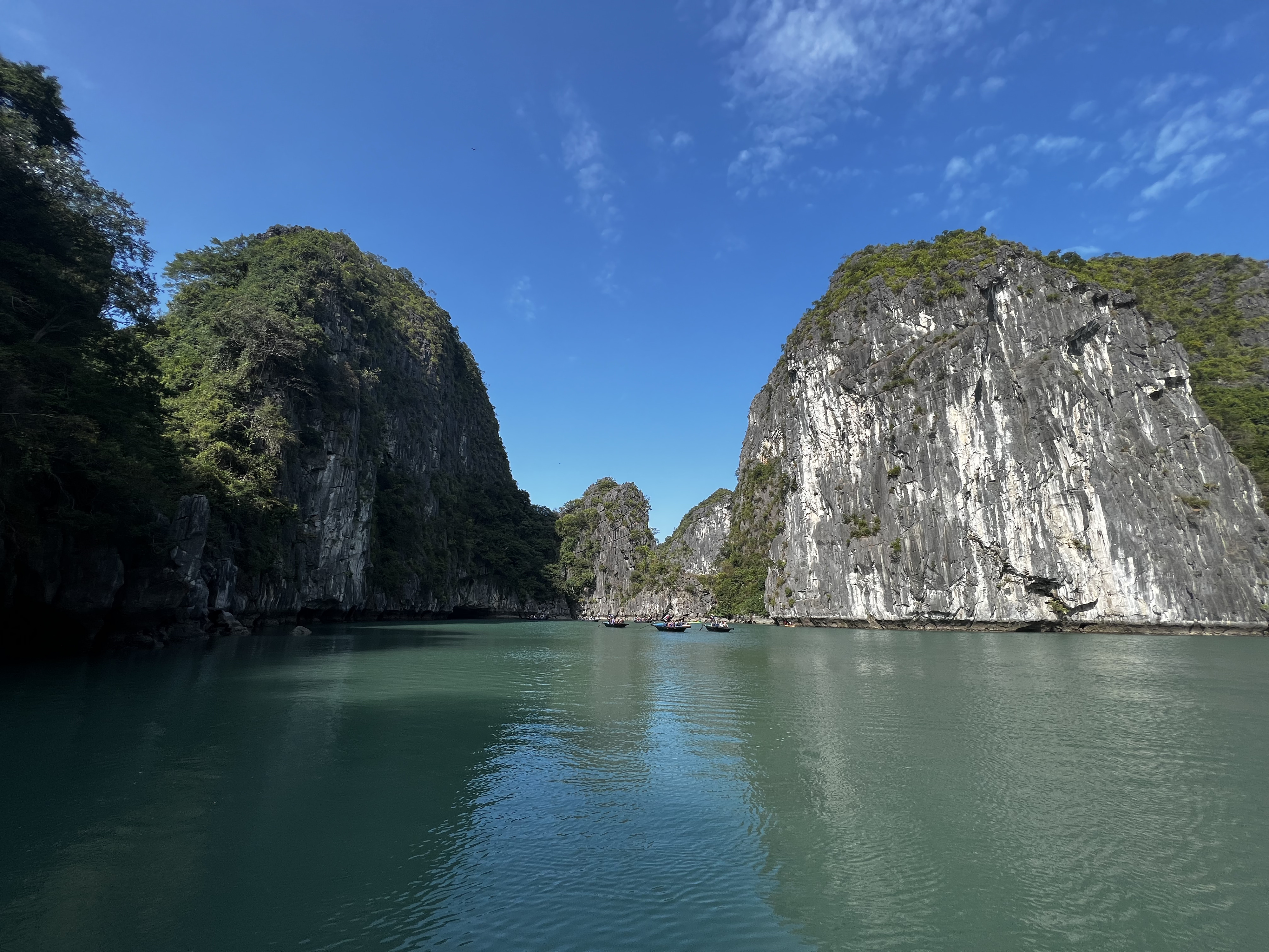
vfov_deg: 89.9
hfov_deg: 106.2
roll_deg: -1.0
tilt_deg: +16.2
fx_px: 477
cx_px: 634
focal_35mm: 13
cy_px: 476
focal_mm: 1.57
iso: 32
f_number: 1.8
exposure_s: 1/1233
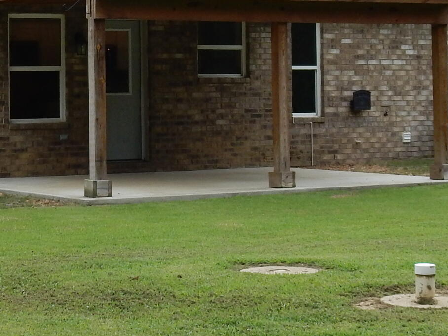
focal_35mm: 119
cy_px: 38
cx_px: 156
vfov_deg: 12.4
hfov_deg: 16.5
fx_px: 1540
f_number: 4
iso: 125
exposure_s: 1/800
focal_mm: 6.4
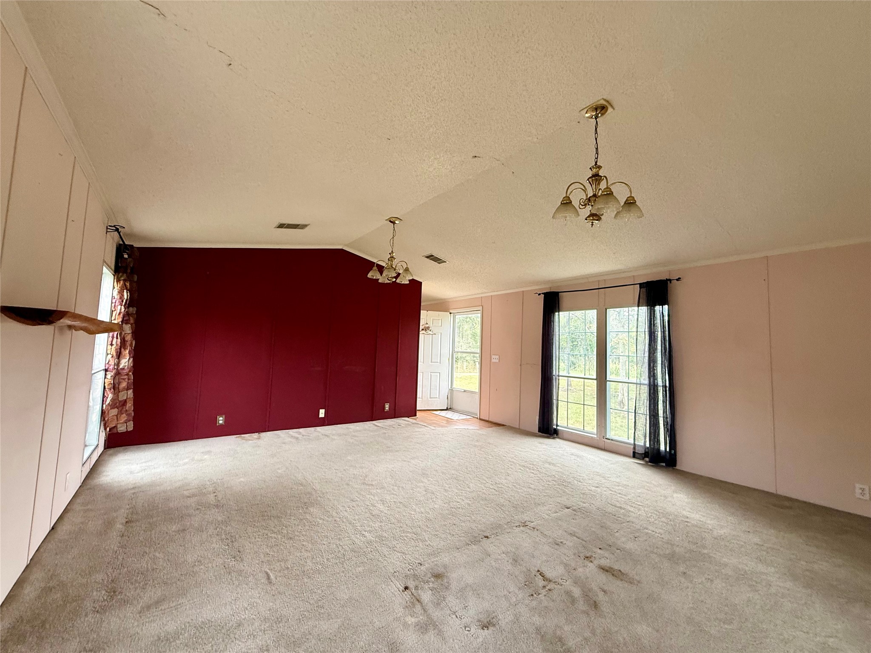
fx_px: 352
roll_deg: -2.7
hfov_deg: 102.1
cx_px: 436
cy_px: 326
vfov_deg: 85.7
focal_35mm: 14
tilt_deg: +4.9
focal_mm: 2.22
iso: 200
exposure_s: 1/99
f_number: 2.2
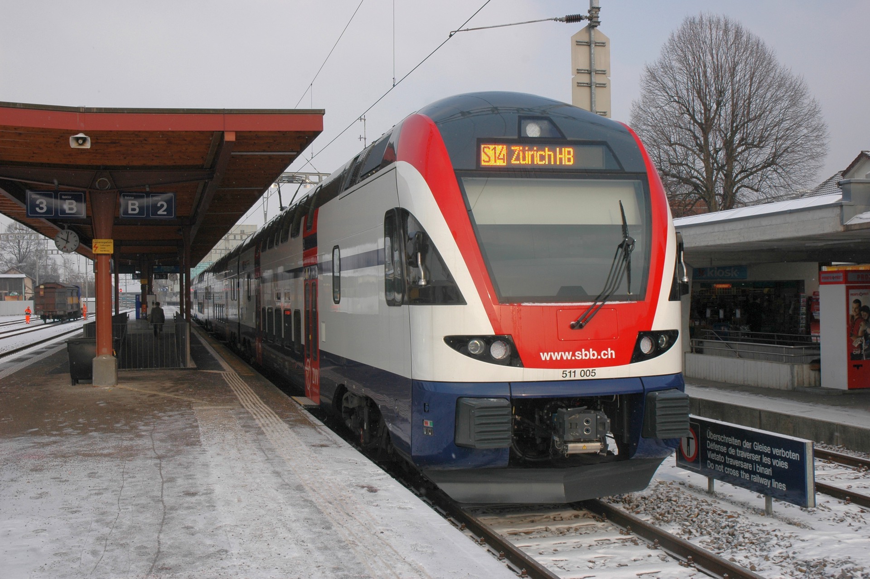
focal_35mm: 44
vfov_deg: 30.8
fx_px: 1050
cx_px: 435
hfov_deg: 45.0
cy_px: 290
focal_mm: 29
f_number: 9
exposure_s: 1/320
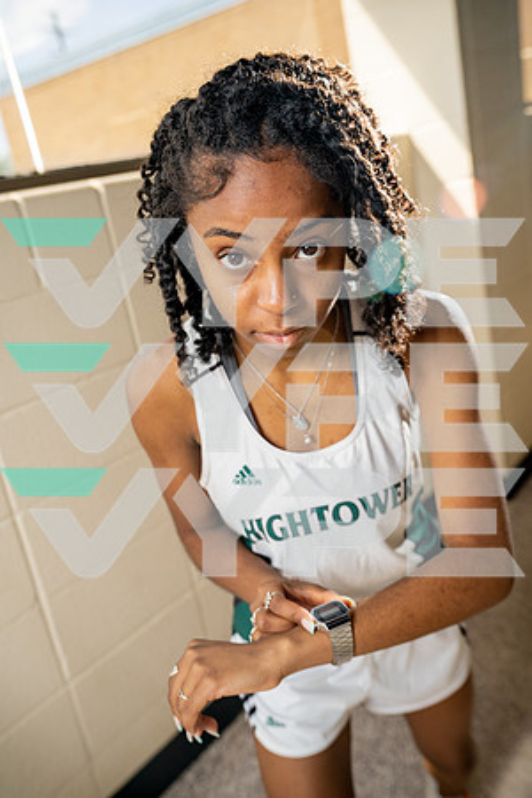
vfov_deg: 55.8
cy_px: 399
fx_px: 754
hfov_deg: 38.9
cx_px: 266
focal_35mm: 34
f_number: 4.5
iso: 400
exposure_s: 1/250
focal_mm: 34
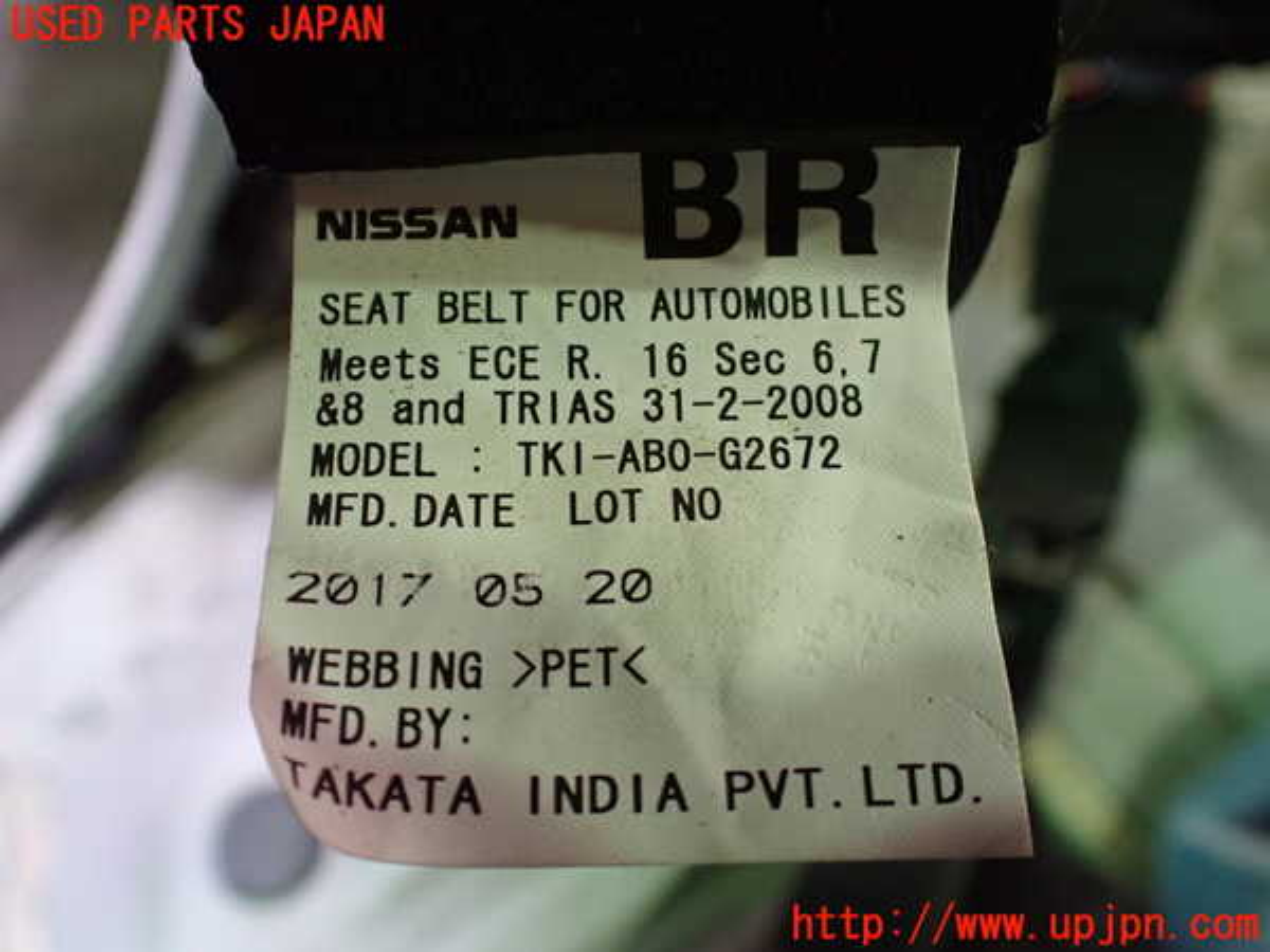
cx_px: 635
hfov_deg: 60.0
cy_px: 476
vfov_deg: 46.8
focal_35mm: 30
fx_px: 1101
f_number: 2.3
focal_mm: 5.4
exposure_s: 1/60
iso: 800
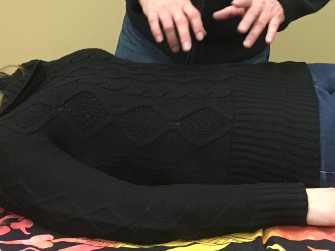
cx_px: 220
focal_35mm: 76
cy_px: -42
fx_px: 736
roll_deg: +0.1
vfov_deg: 18.5
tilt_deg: -11.7
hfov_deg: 25.5
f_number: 2.2
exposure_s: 1/30
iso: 160
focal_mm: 4.15
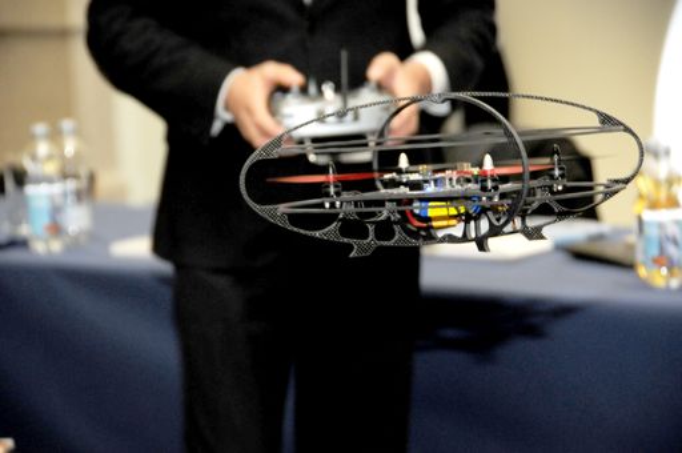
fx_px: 2980
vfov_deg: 8.7
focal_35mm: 158
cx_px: 341
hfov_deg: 13.1
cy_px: 226
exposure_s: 1/60
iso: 1000
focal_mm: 105
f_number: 5.3
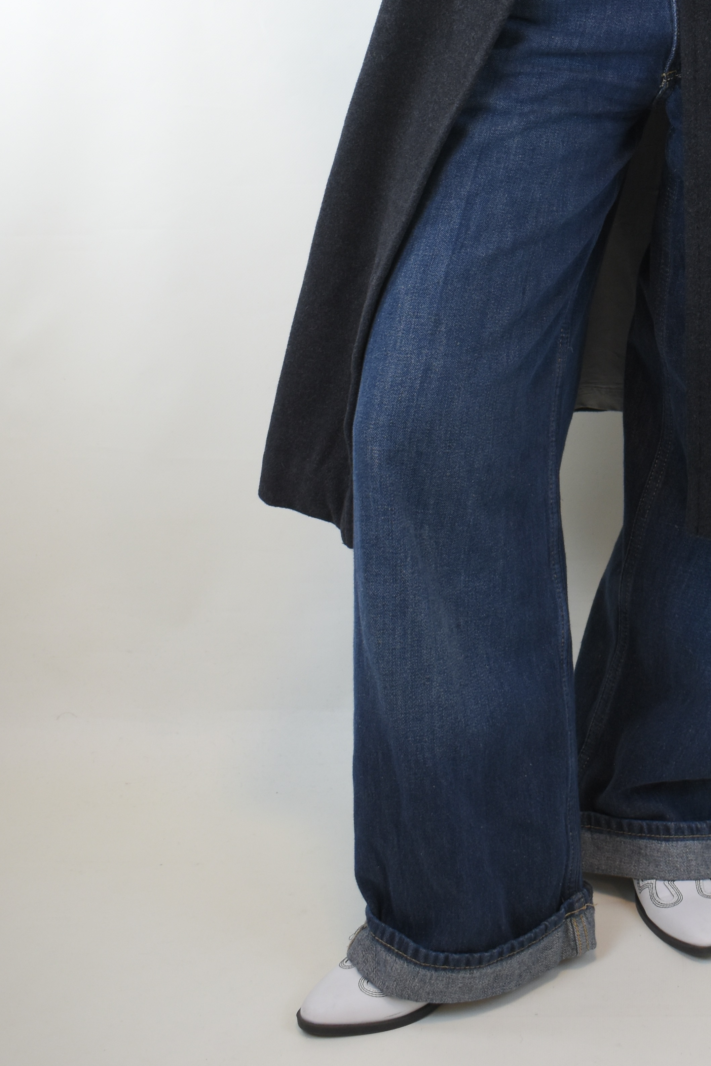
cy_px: 96
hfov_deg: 18.9
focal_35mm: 71
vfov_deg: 27.4
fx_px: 2102
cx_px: 624
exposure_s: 1/80
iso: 400
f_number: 4.5
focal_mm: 25
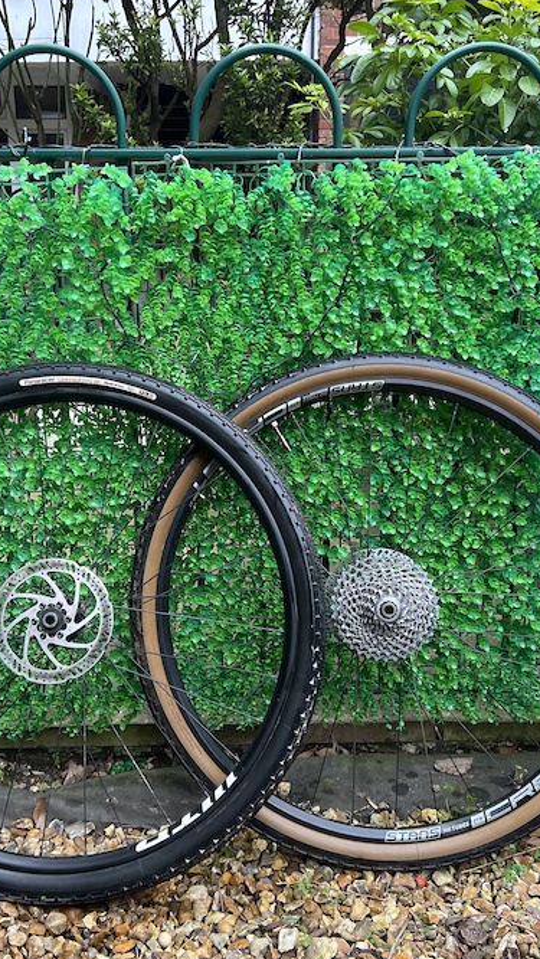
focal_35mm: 34
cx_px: 226
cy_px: 497
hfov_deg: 34.6
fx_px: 865
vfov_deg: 58.0
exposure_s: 1/121
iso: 125
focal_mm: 5.7
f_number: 1.5
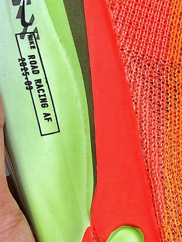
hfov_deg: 6.6
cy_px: 34
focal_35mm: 225
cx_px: 117
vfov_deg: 8.8
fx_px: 1576
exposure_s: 1/100
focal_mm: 6.6
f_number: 2.8
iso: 32
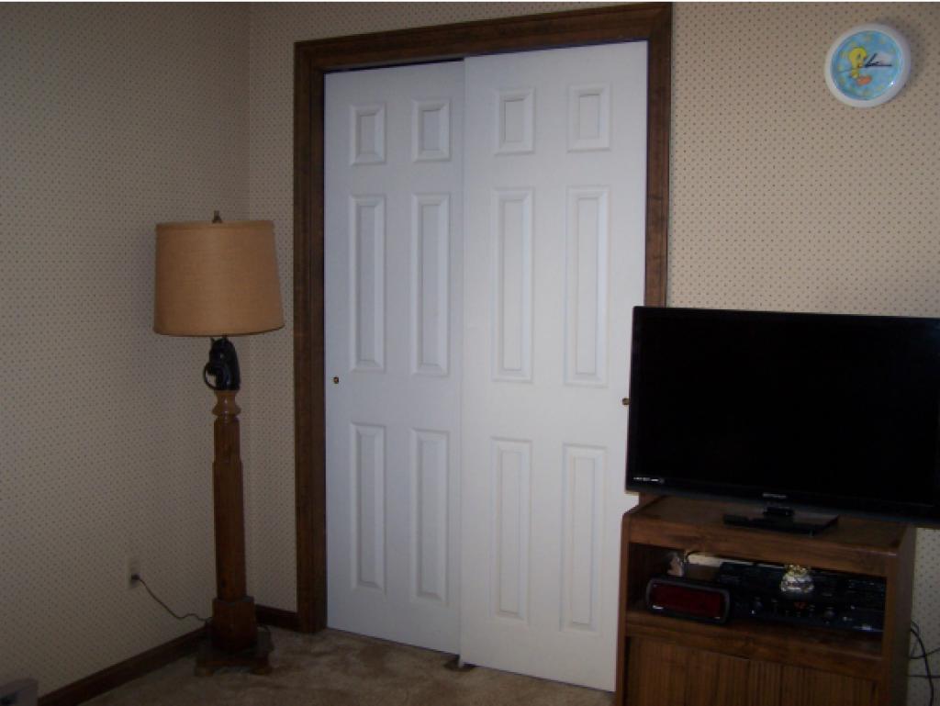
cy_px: 353
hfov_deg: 49.0
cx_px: 470
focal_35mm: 38
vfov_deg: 37.8
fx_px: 1032
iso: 140
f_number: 2.8
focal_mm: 6.3
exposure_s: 1/60
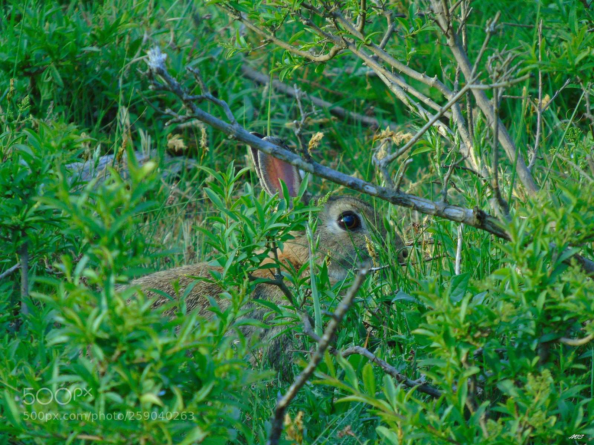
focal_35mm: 999
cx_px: 297
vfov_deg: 1.5
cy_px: 222
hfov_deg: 2.0
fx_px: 17143
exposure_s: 1/125
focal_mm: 178
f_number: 6.2
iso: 250
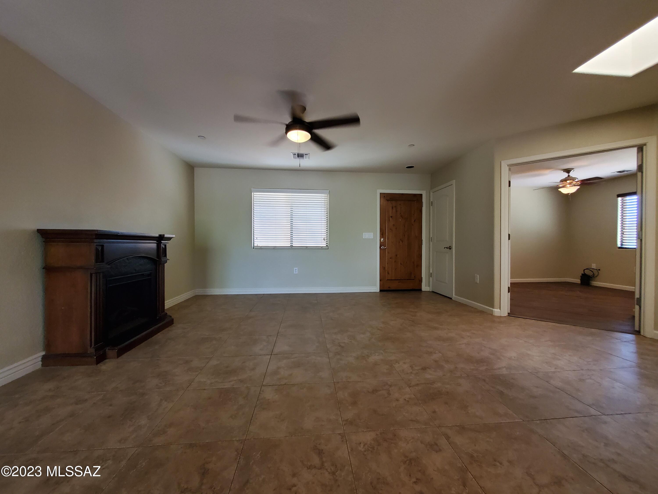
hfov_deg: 106.2
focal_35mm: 13
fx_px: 247
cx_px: 329
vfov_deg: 89.9
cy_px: 247
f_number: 2.2
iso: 320
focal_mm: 1.8
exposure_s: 1/60
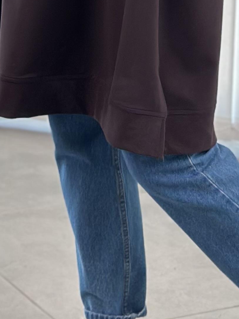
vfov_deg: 10.5
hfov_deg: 8.3
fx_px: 1639
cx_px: 96
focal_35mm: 178
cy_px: -253
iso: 80
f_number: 1.78
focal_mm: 6.86
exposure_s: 1/230
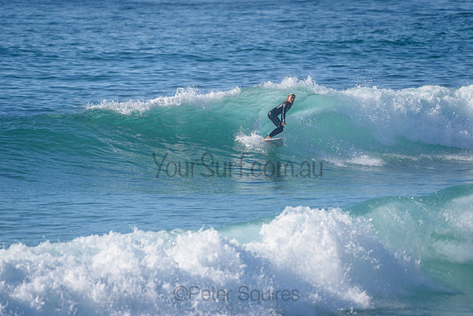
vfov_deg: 2.2
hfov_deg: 3.4
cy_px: 142
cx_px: 290
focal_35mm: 613
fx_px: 8053
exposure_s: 1/2000
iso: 280
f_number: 5.6
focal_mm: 500
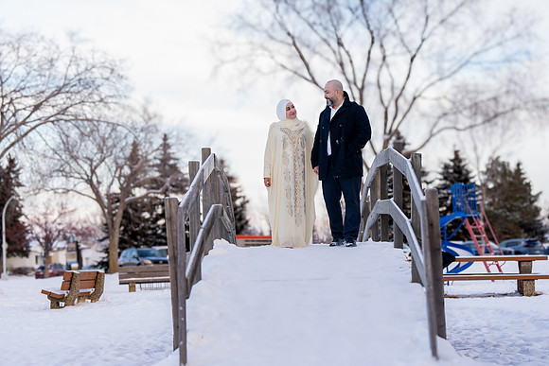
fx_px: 1068
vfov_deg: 19.5
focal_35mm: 70
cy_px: 183
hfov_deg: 28.8
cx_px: 274
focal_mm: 70
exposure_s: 1/160
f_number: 2.8
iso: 100
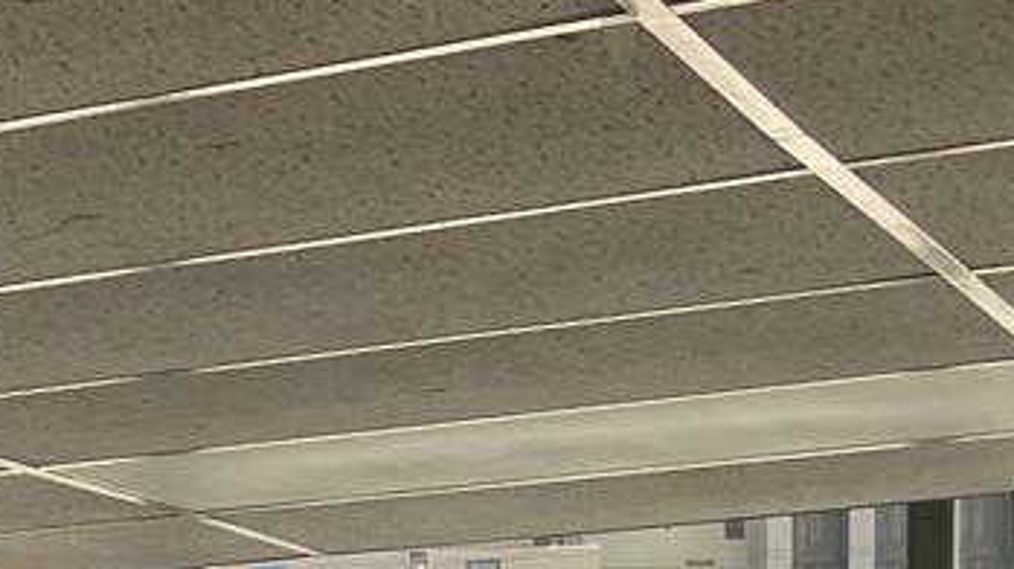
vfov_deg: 8.7
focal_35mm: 130
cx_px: -694
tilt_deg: -2.3
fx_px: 3494
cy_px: 1219
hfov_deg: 14.8
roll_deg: +1.4
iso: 32
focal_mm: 4.2
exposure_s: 1/237
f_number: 1.6
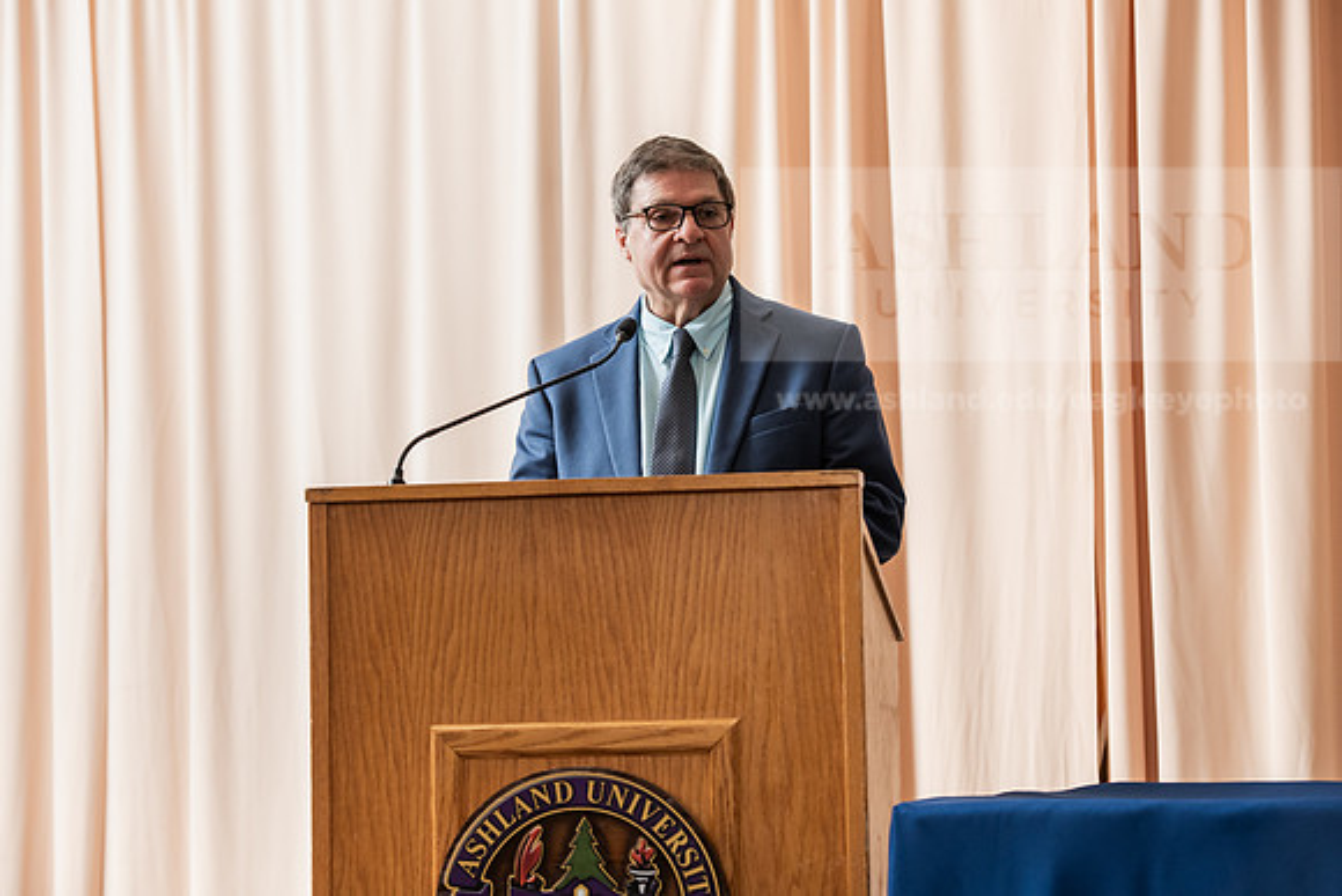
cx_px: 671
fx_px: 3728
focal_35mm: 100
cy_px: 448
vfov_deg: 13.7
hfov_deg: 20.4
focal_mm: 100
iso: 1000
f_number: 5
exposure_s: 1/200
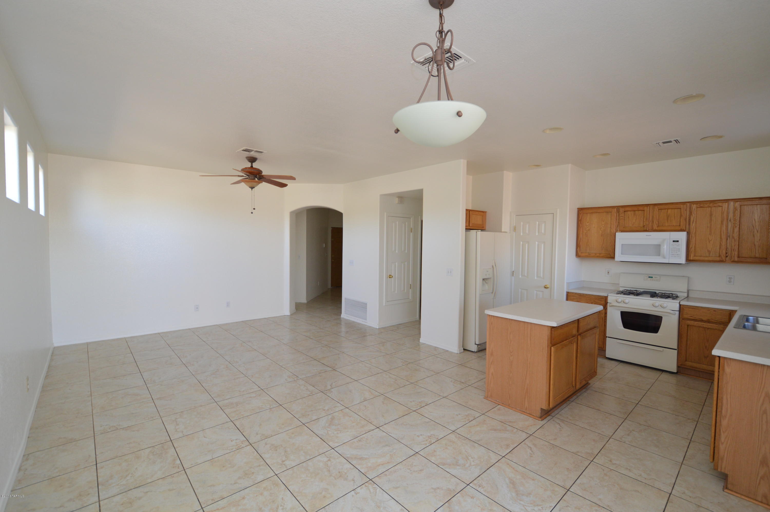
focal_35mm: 15
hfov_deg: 100.4
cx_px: 385
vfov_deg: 77.2
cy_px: 256
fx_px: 321
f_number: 4
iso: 400
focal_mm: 10
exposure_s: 1/60
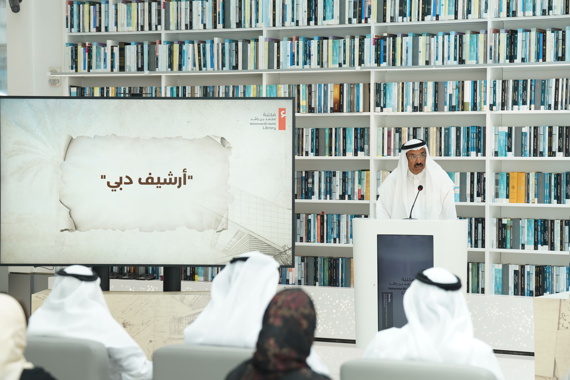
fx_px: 1789
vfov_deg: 12.1
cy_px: 190
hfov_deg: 18.1
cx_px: 285
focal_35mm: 113
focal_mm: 113
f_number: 4
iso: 500
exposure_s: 1/125
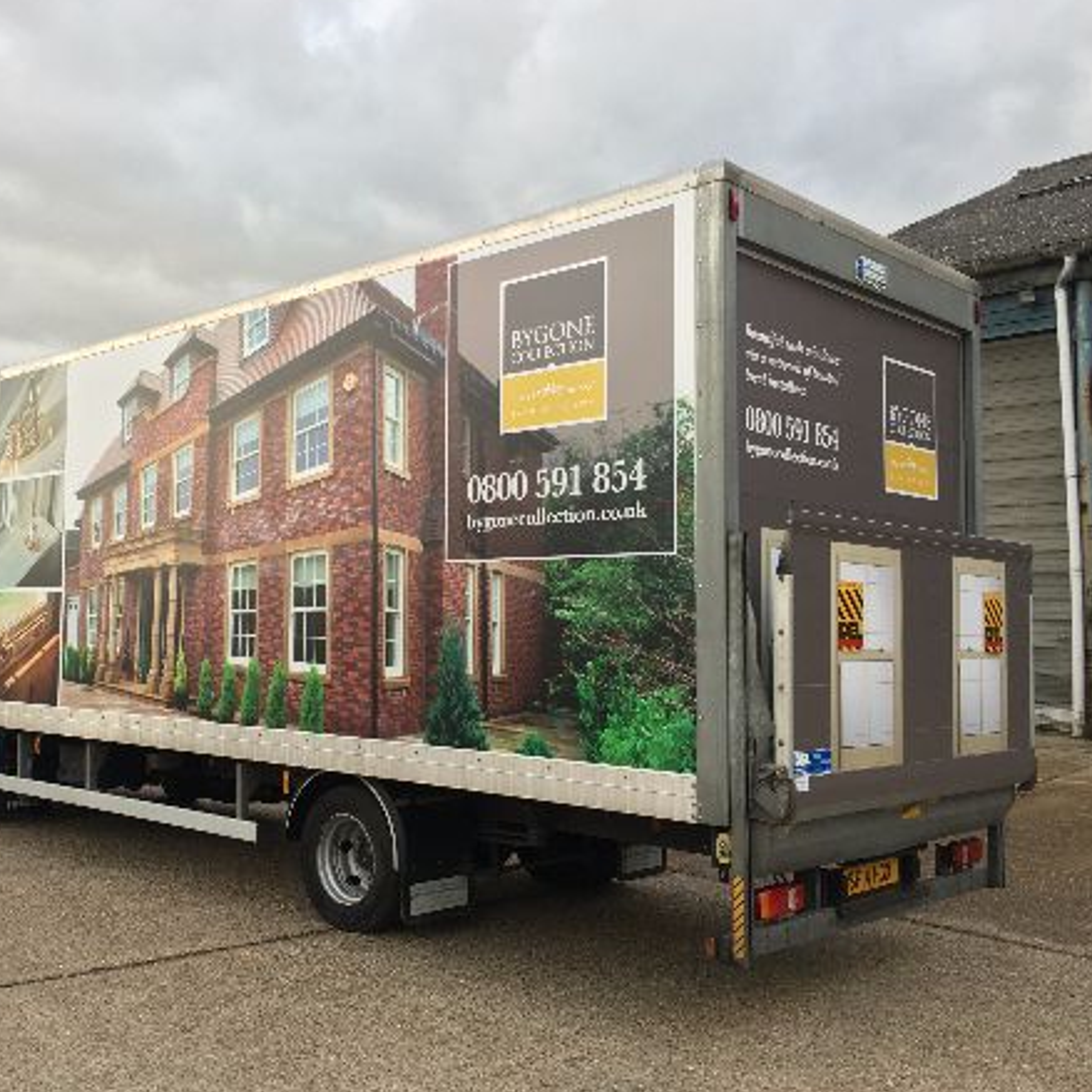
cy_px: 542
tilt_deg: +1.7
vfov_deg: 47.2
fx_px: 1249
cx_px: 428
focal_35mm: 35
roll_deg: +0.5
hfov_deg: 46.9
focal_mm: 4.15
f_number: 2.2
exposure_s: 1/100
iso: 32
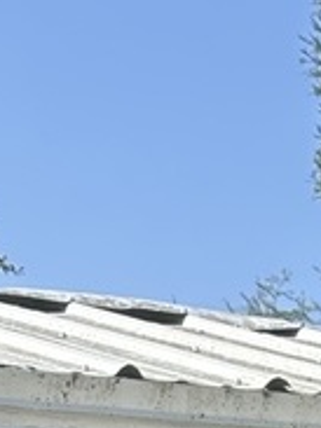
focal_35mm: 307
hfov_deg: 4.8
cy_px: 999
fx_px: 3800
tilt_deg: -1.6
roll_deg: -2.3
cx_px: 70
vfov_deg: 6.2
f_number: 1.6
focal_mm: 5.96
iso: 32
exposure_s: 1/1295
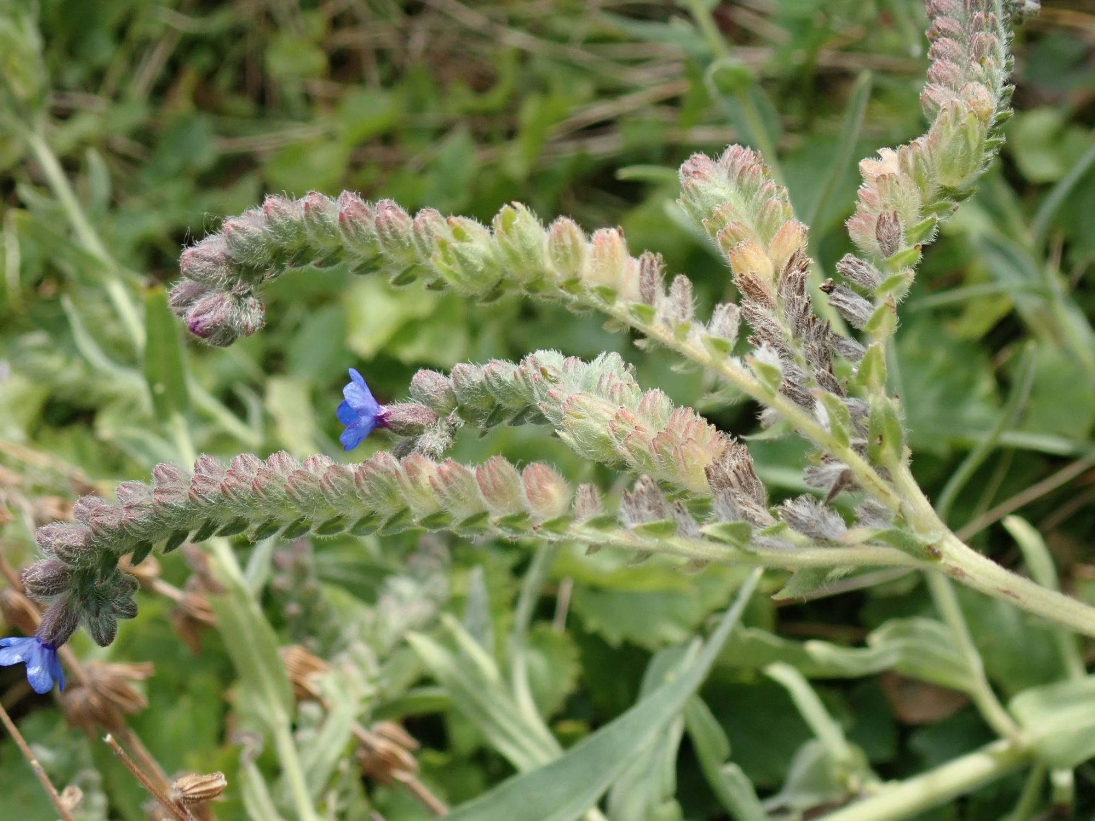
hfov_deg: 19.6
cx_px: 548
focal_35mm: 100
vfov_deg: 14.8
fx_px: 3163
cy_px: 410
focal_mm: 18
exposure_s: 1/400
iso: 250
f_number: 4.9
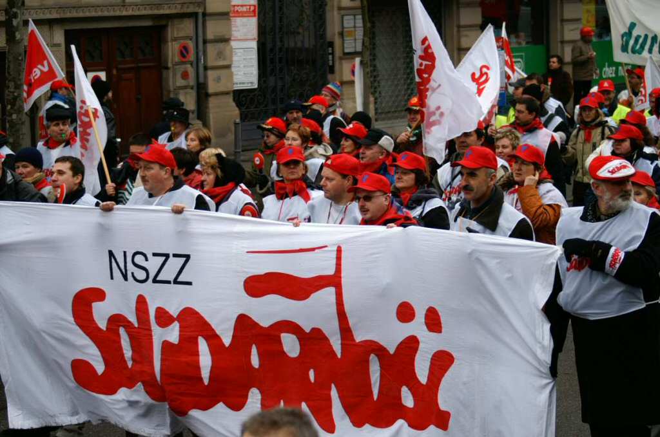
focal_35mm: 112
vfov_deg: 12.1
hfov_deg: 18.2
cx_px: 330
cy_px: 218
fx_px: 2059
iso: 100
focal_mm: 75
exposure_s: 1/200
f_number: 4.5
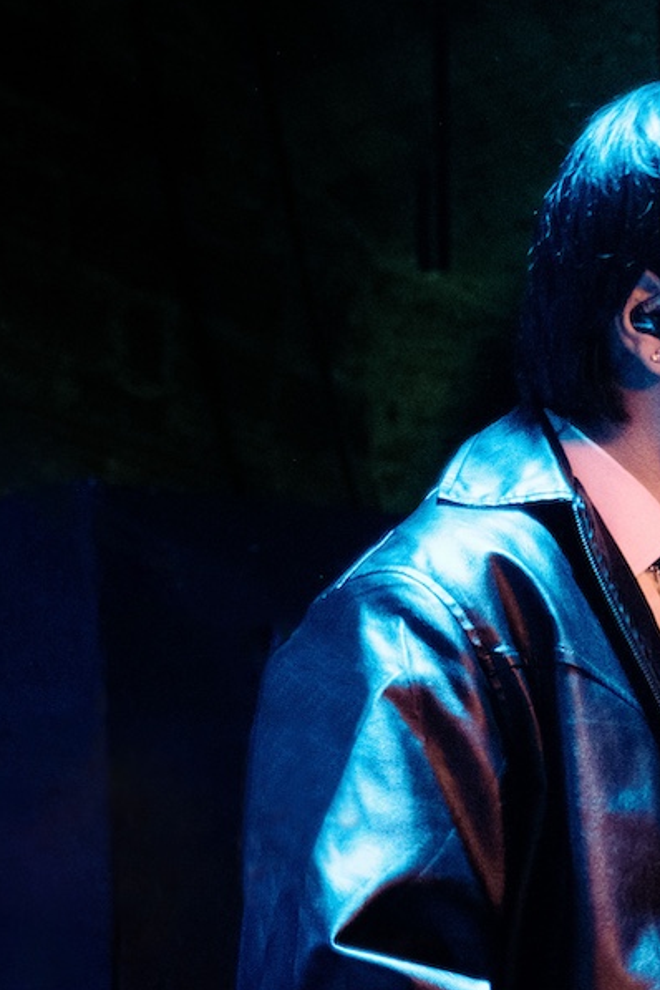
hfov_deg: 11.3
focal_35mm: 119
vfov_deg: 16.8
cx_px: 778
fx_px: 3272
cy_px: 990
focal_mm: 24.9
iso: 6400
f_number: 2.8
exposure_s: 1/125
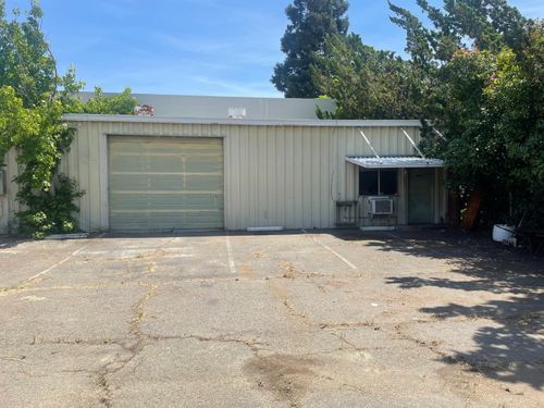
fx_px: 409
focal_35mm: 26
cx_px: 272
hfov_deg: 67.3
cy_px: 204
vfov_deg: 53.1
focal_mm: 4.2
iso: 32
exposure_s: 1/2564
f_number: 1.6
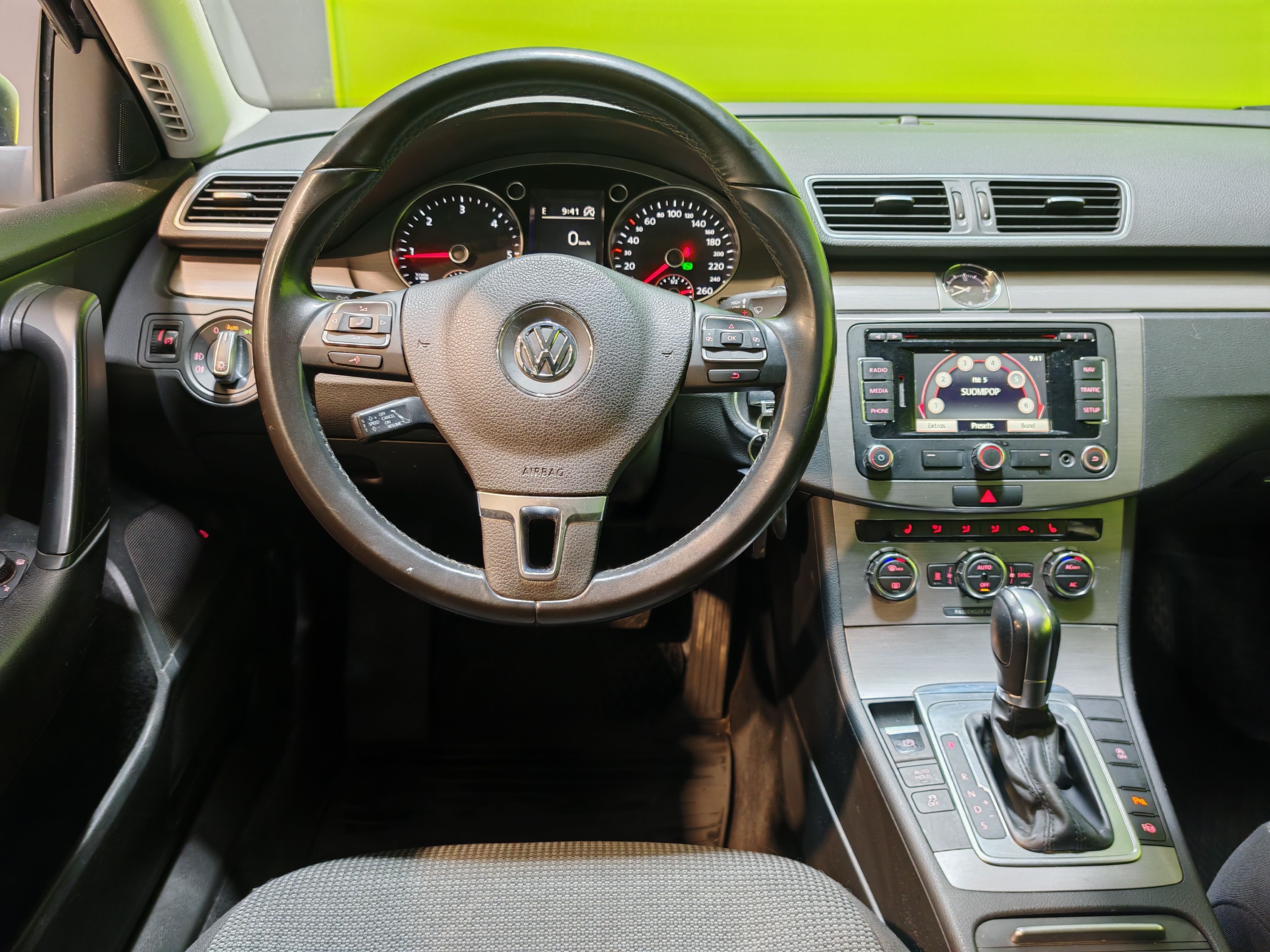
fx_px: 991
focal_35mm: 27
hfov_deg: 65.3
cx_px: 635
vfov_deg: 51.4
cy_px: 476
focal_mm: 6.83
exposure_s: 1/33
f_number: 1.4
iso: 100
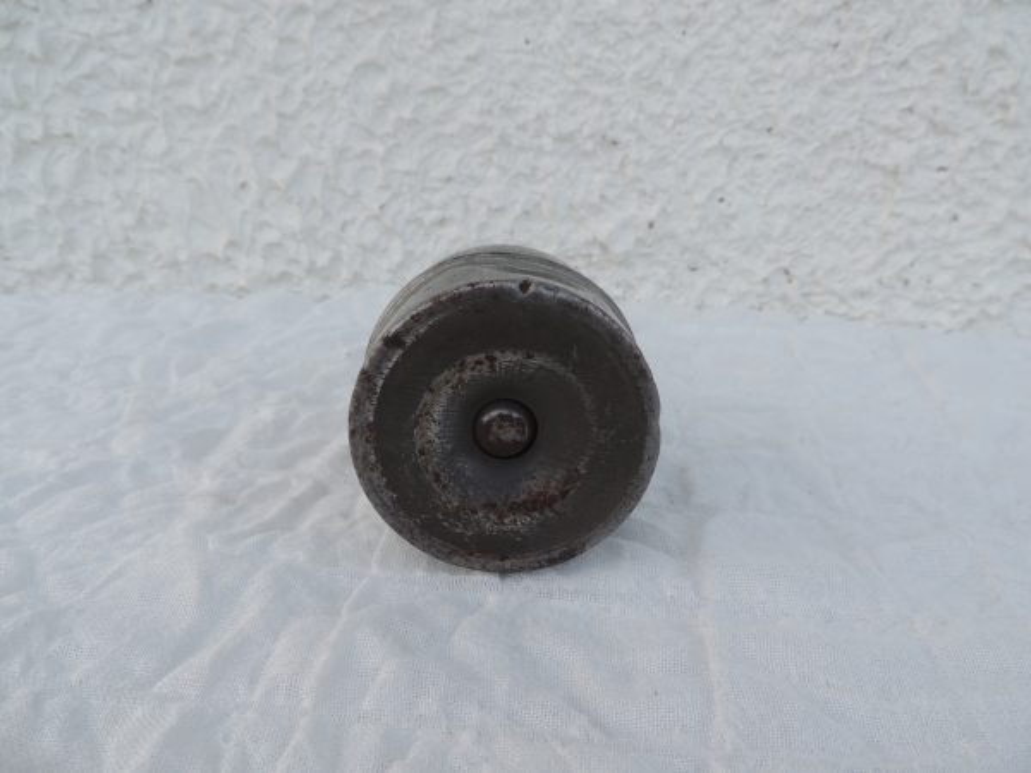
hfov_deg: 71.6
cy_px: 386
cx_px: 516
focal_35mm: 24
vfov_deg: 56.8
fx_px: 715
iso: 80
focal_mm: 4.3
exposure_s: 1/320
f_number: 3
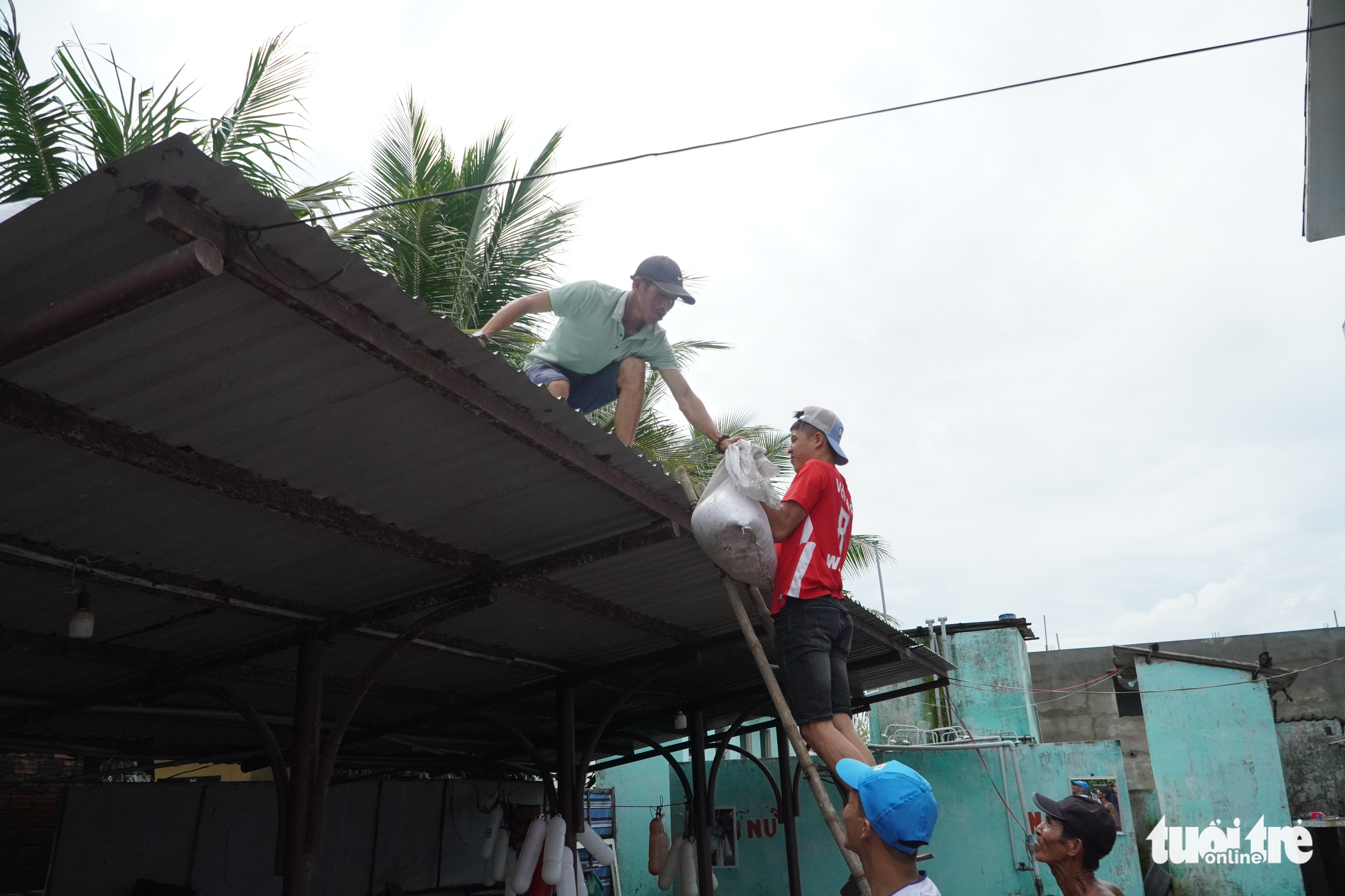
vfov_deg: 47.9
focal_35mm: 27
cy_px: 448
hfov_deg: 67.4
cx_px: 672
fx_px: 1009
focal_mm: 18
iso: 1000
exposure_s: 1/4000
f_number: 5.6
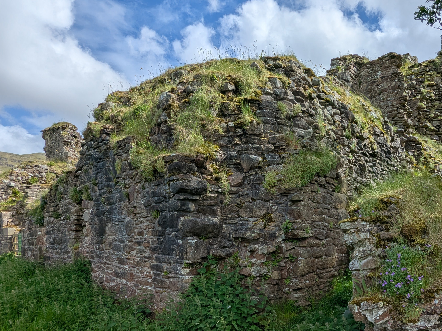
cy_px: 229
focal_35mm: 24
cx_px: 284
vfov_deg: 55.2
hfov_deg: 70.1
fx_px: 306
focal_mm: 2.35
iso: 46
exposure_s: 1/2584
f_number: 2.2
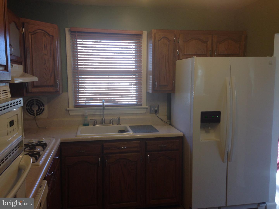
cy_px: 104
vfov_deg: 42.9
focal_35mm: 33
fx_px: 266
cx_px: 140
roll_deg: -0.2
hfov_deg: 55.4
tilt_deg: -6.5
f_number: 2.4
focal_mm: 4.12
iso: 50
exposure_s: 1/40
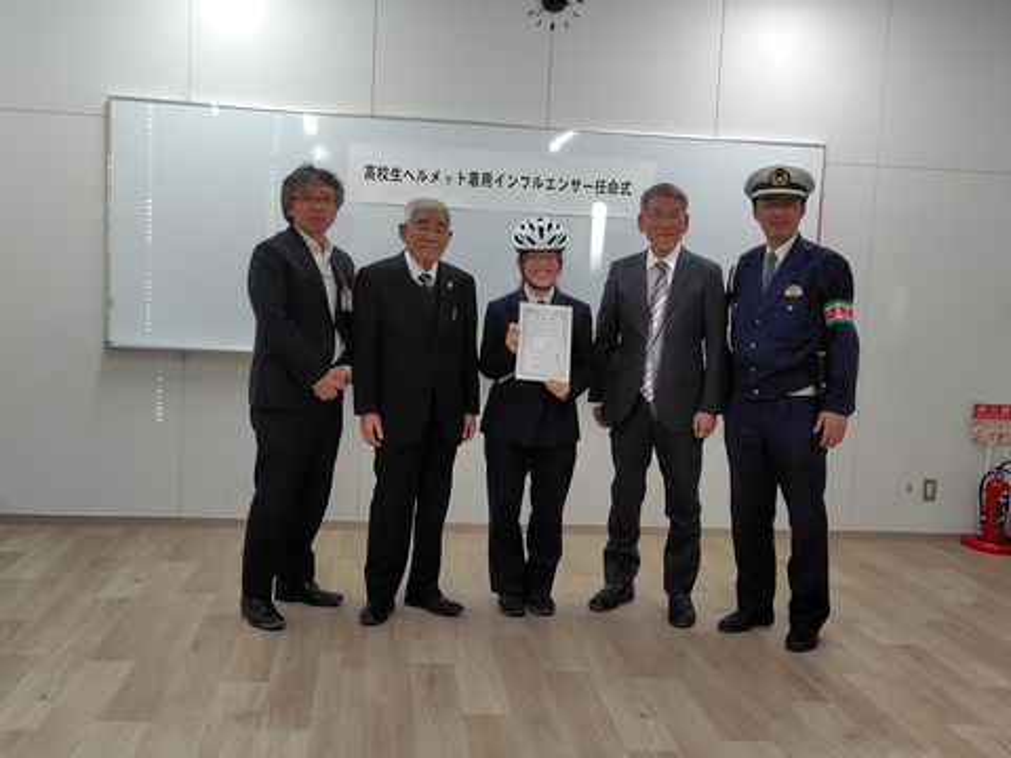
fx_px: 672
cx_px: 506
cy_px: 379
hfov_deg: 73.9
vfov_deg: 58.9
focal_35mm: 23
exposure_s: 1/100
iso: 205
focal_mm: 5.6
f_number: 1.9
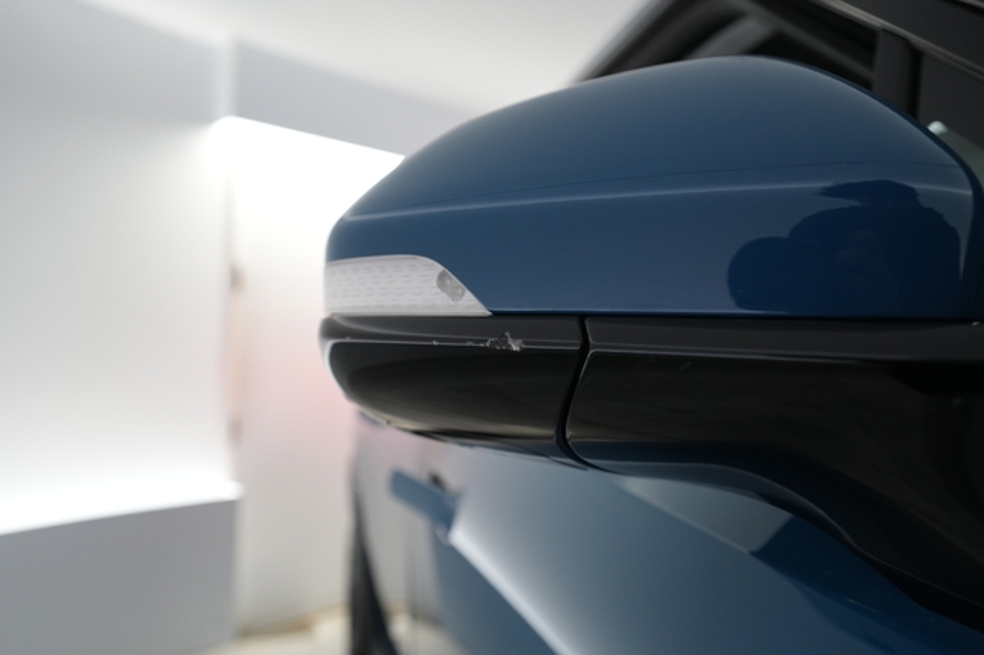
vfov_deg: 49.5
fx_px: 710
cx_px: 492
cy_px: 328
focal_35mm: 26
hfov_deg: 69.4
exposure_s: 1/60
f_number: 4
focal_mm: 26
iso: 1250
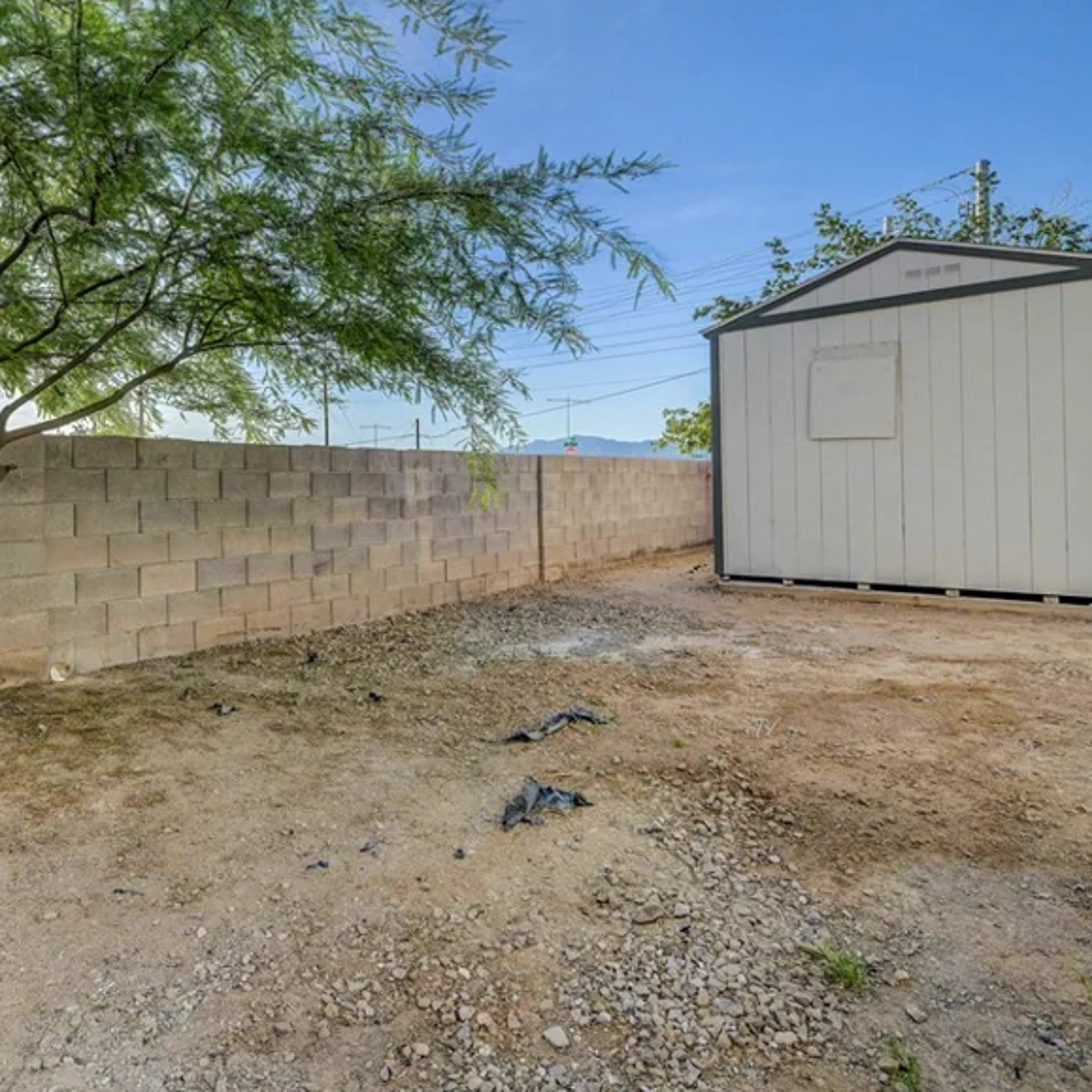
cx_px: 402
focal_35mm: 21
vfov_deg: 71.8
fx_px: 749
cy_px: 475
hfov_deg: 70.8
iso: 800
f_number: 8
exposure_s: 1/320
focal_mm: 14
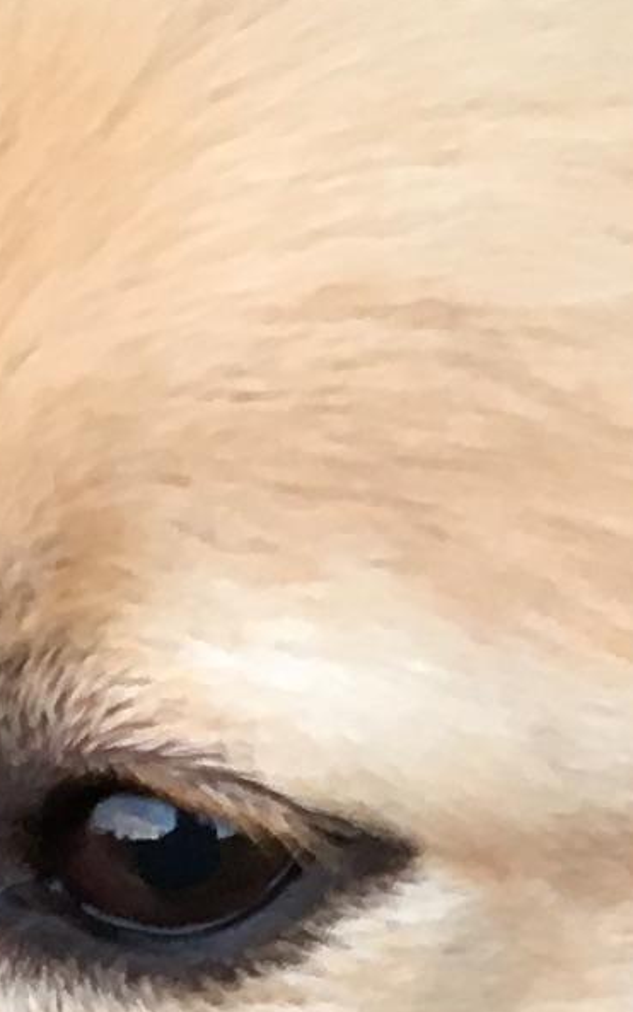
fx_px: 5765
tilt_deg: -26.1
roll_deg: +2.6
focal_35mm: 209
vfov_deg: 9.7
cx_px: 548
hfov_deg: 6.3
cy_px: 1558
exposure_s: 1/30
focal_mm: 4.15
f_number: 2.2
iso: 64
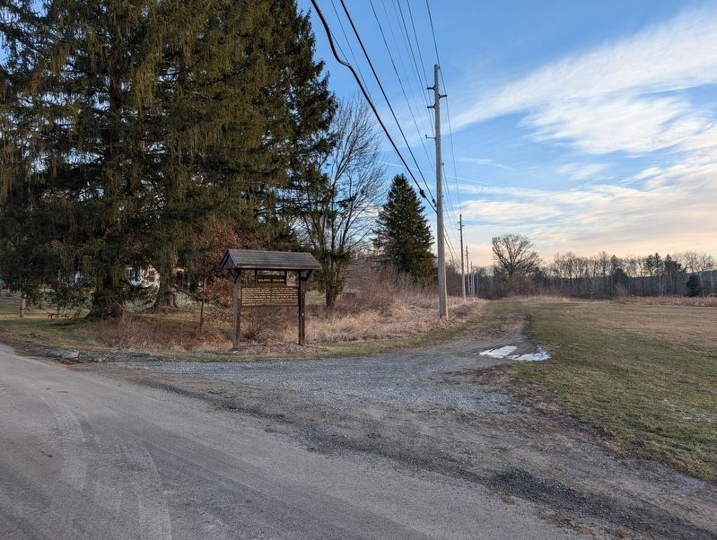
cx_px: 358
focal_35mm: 24
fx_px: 498
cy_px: 270
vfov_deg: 57.0
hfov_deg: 71.5
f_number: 1.68
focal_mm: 6.9
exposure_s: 1/255
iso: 21
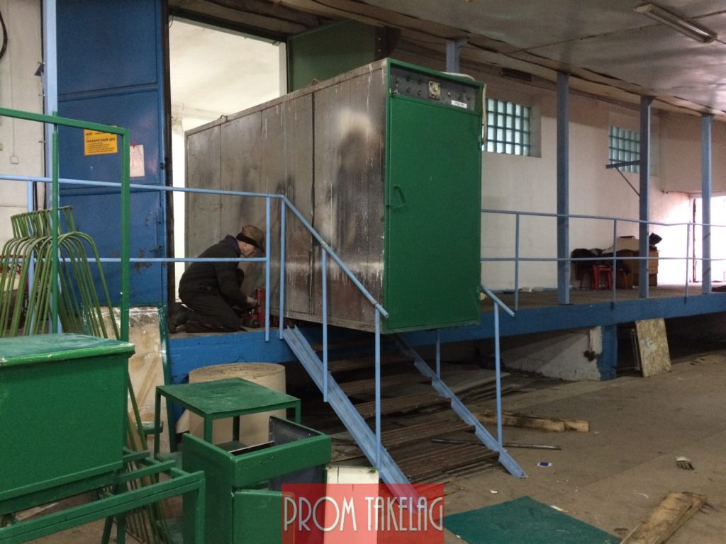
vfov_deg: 48.2
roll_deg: +2.1
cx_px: 363
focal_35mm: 29
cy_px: 272
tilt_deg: -0.9
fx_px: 608
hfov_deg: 61.7
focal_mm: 4.15
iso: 320
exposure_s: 1/15
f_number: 2.2
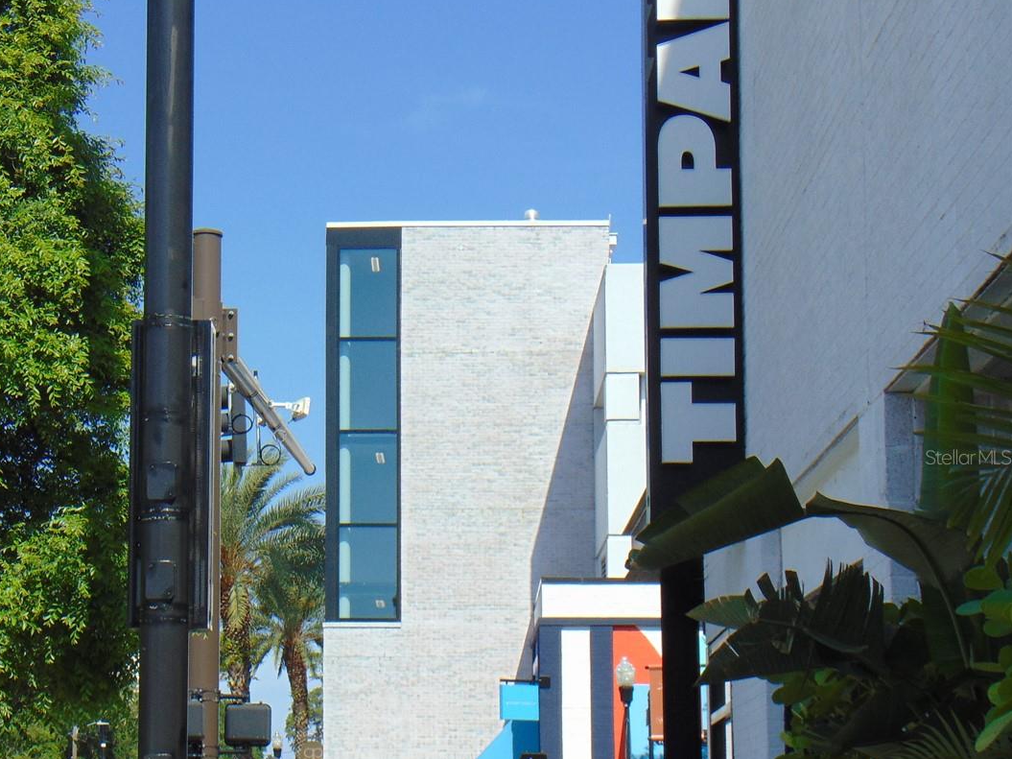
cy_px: 457
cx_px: 248
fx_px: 2660
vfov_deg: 16.2
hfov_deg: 21.4
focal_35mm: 91
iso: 80
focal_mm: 10.8
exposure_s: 1/160
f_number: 9.3
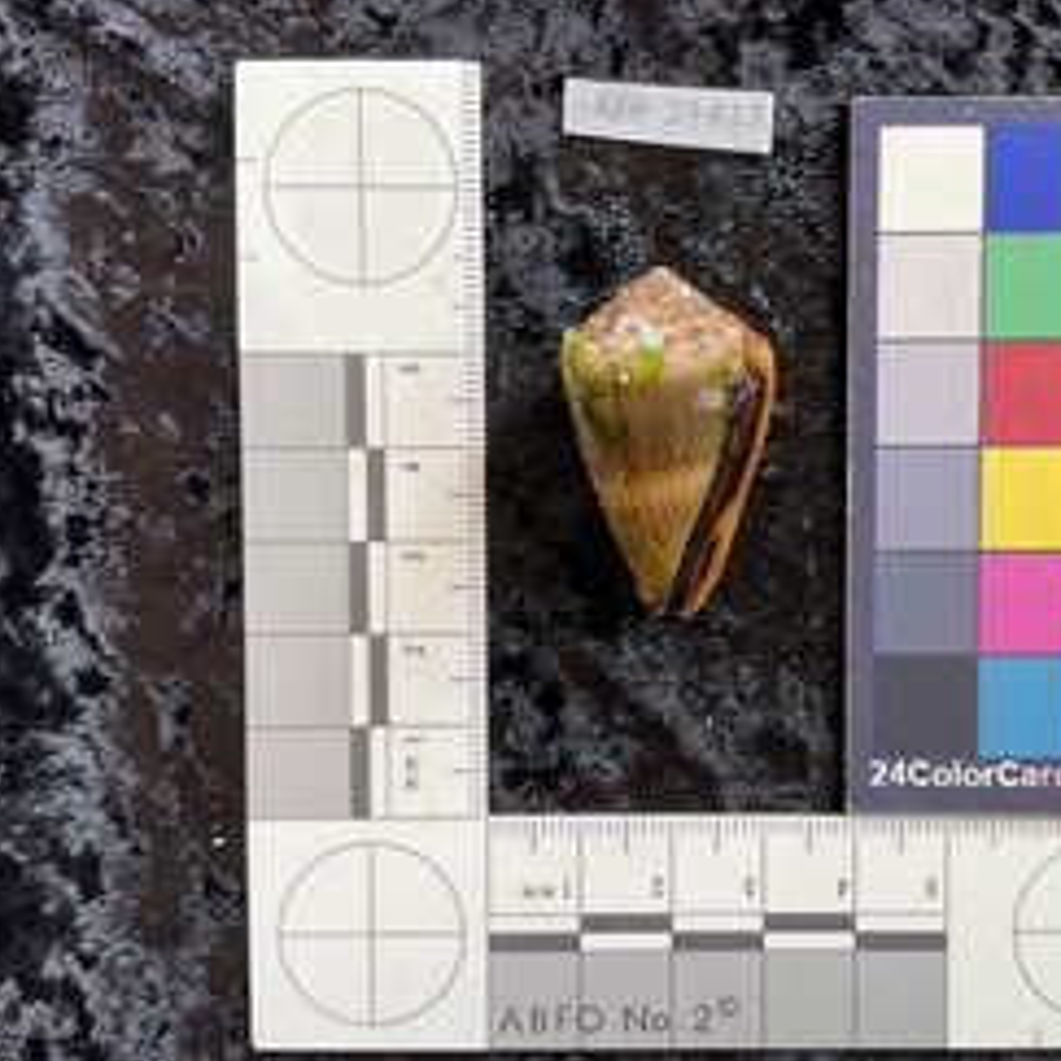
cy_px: 557
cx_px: 694
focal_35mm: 37
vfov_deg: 44.9
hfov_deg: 44.4
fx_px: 1283
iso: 50
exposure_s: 1/120
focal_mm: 3
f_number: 1.8
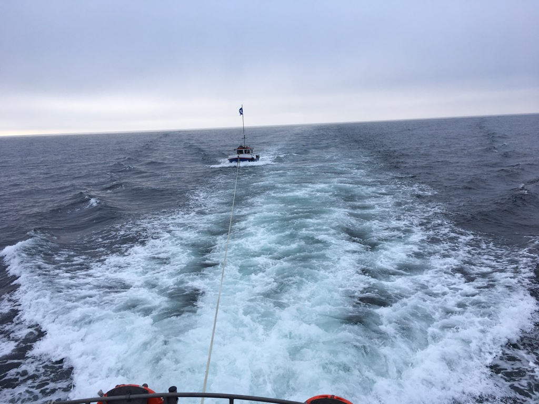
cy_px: 202
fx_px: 452
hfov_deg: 61.7
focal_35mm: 29
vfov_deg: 48.2
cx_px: 270
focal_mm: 4.15
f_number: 2.2
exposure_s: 1/382
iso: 25
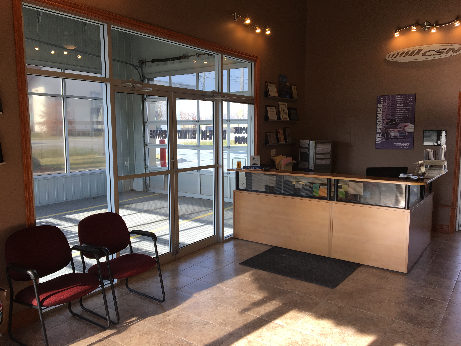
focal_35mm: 29
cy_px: 173
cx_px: 230
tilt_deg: -6.9
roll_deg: +0.1
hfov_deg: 61.7
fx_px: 386
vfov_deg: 48.2
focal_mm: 4.15
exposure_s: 1/120
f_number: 2.2
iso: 25
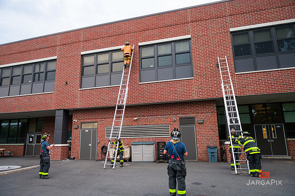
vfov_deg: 53.1
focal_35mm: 24
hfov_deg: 73.8
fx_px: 197
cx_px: 148
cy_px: 98
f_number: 3.2
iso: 500
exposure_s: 1/200
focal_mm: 24
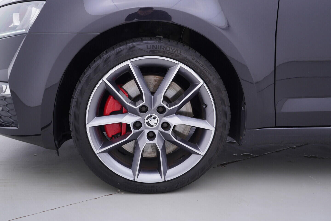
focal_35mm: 36
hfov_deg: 53.1
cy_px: 110
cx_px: 166
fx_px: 331
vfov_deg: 36.9
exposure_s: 1/50
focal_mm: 24
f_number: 3.2
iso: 125
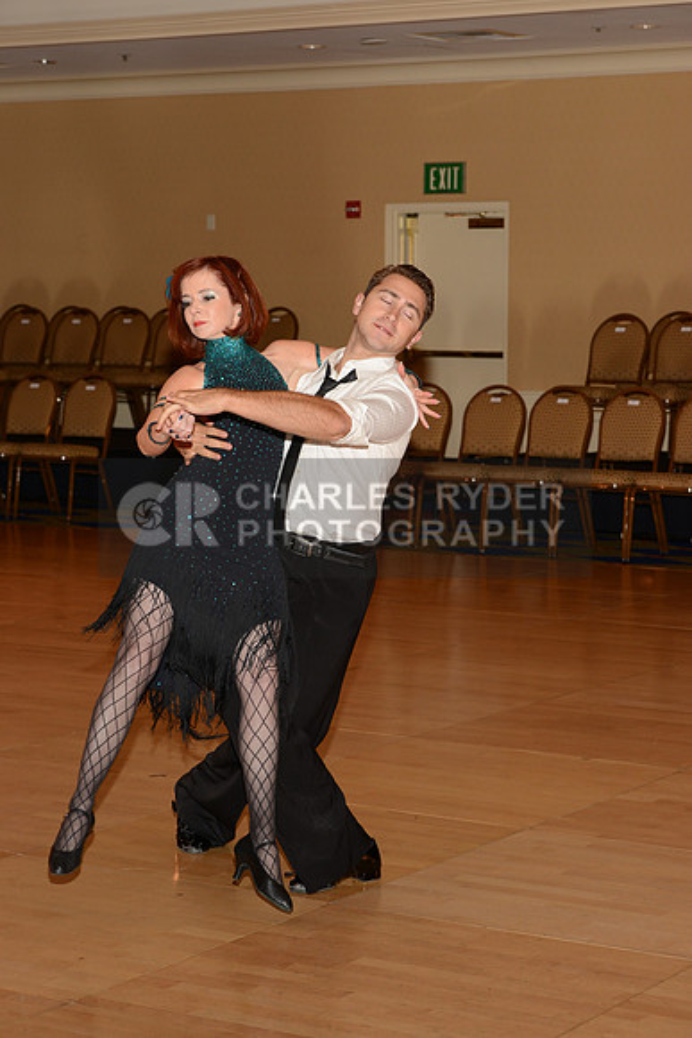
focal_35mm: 90
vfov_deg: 22.6
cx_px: 346
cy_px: 519
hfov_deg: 15.2
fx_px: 2593
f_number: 8
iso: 800
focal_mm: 90
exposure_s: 1/250
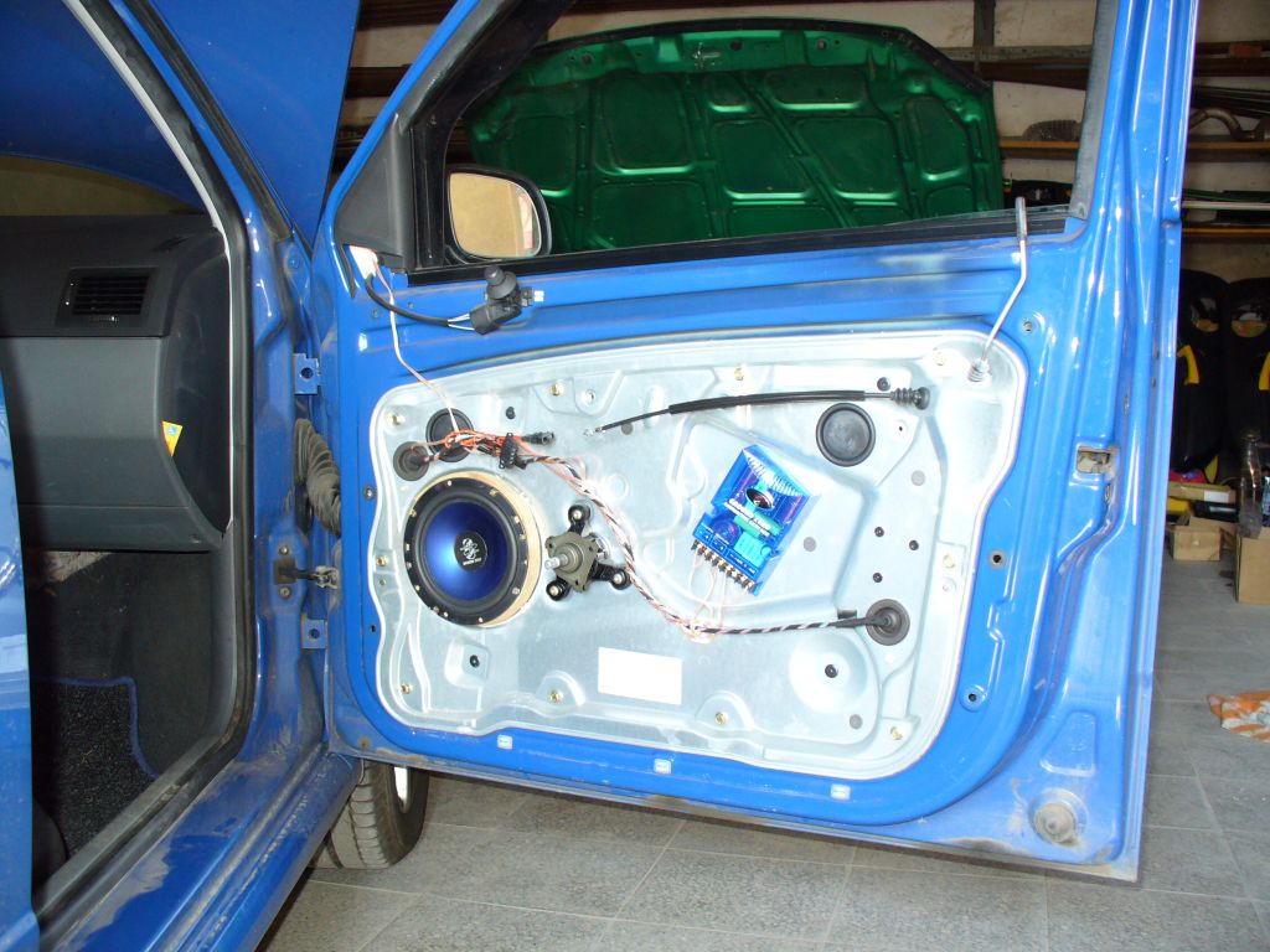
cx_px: 635
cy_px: 476
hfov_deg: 50.1
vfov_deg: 38.7
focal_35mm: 37
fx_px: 1357
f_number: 2.8
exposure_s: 1/30
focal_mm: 6.1
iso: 100
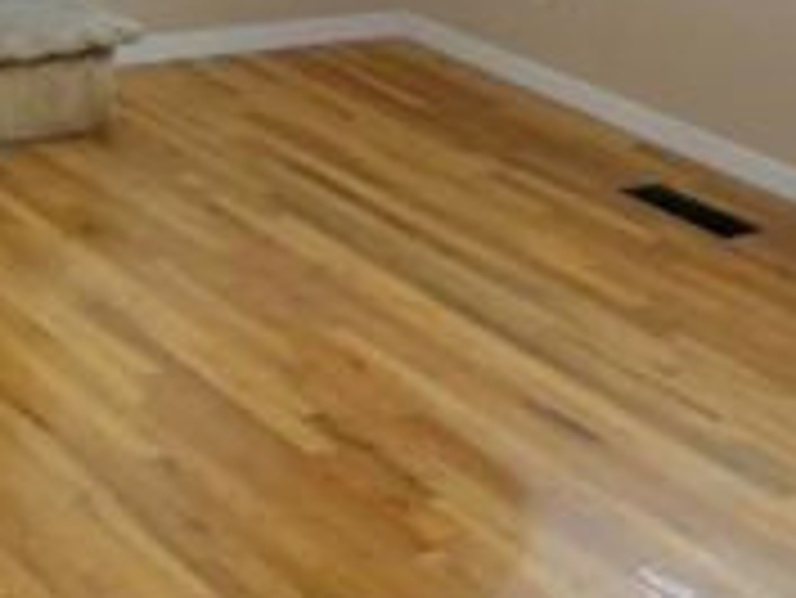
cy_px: -130
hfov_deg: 19.1
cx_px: 85
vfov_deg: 14.2
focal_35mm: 101
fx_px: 2324
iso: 20
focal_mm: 3.99
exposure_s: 1/40
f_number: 1.8
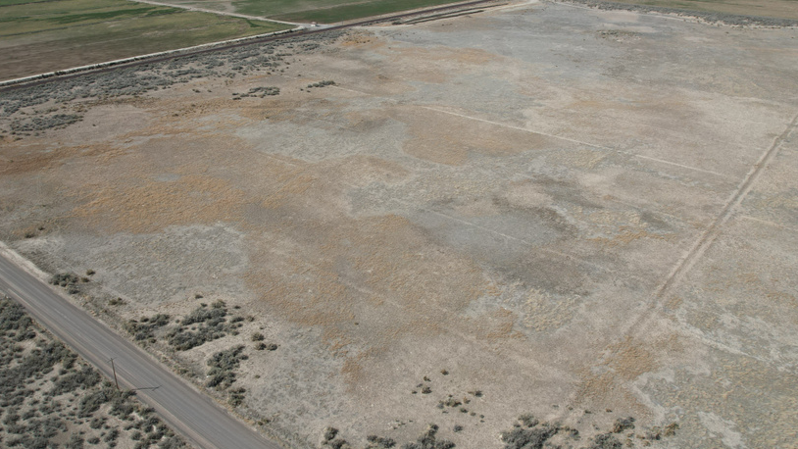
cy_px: 185
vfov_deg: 40.1
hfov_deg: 65.9
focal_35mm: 29
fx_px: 614
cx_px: 354
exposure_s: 1/725
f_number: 2.8
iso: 110
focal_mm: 8.38
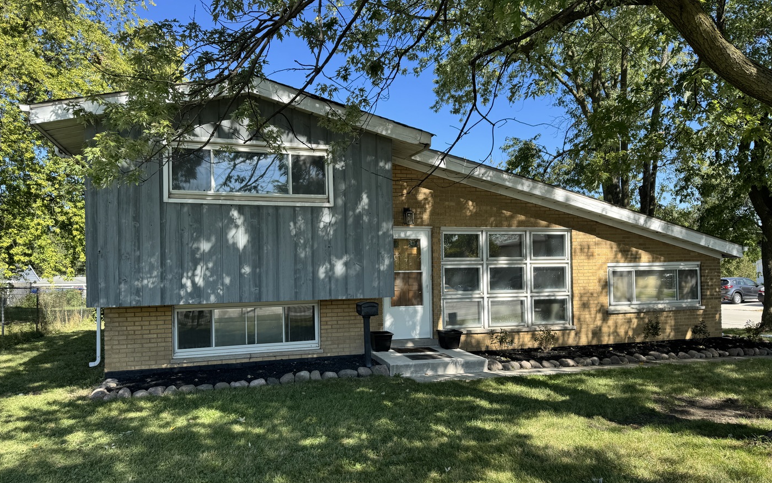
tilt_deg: +0.2
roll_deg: +1.1
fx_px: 547
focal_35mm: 26
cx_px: 379
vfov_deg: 47.5
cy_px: 266
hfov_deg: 70.4
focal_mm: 6.76
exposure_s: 1/1366
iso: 80
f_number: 1.78
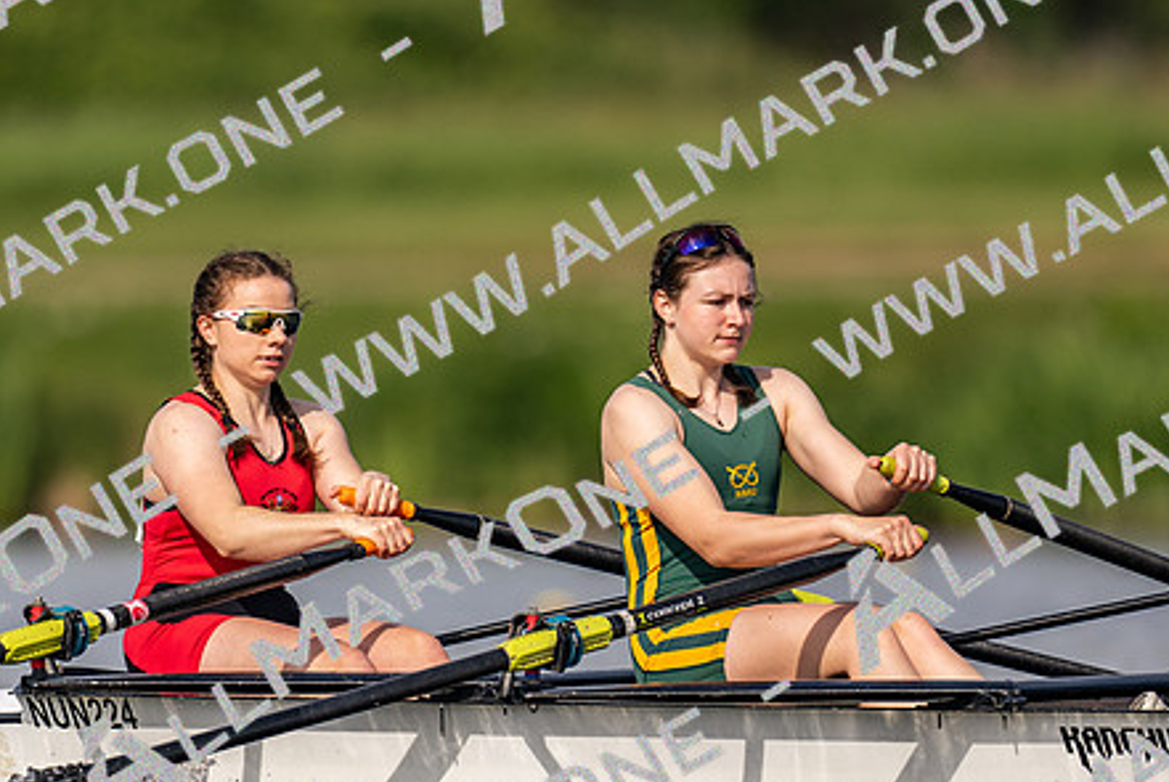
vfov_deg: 1.2
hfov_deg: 1.7
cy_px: 423
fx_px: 38452
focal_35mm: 1183
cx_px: 620
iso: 220
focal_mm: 600
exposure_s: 1/2500
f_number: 4
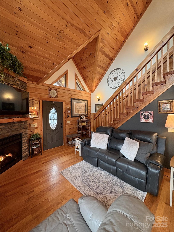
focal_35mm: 14
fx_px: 94
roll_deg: +1.0
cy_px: 116
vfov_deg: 102.1
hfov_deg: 85.7
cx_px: 87
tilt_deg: -0.4
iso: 250
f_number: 2.2
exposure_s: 1/60
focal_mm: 2.22
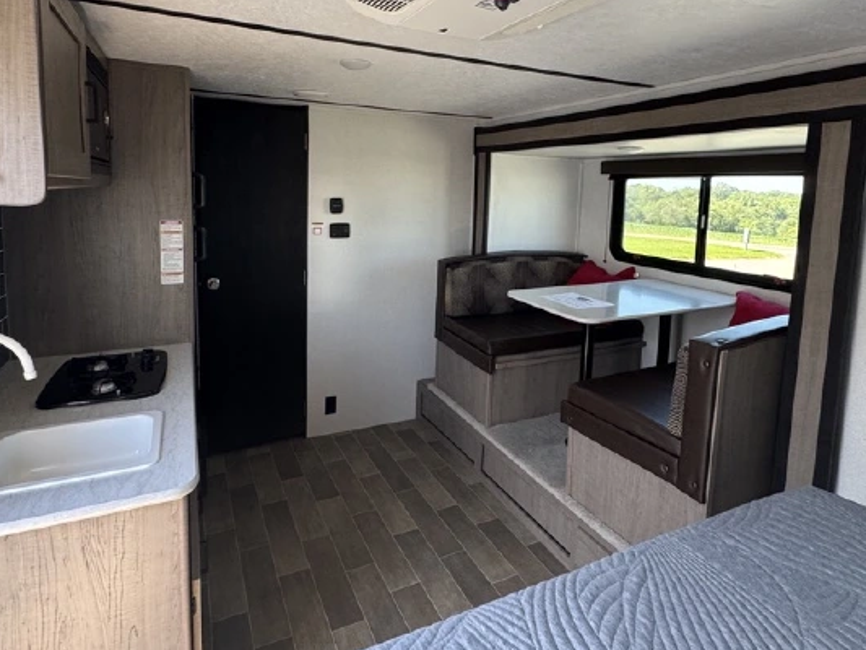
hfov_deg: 79.0
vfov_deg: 62.7
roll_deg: -3.3
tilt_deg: -7.0
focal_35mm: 21
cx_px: 424
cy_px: 247
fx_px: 525
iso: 250
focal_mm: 2.22
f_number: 2.2
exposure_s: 1/99
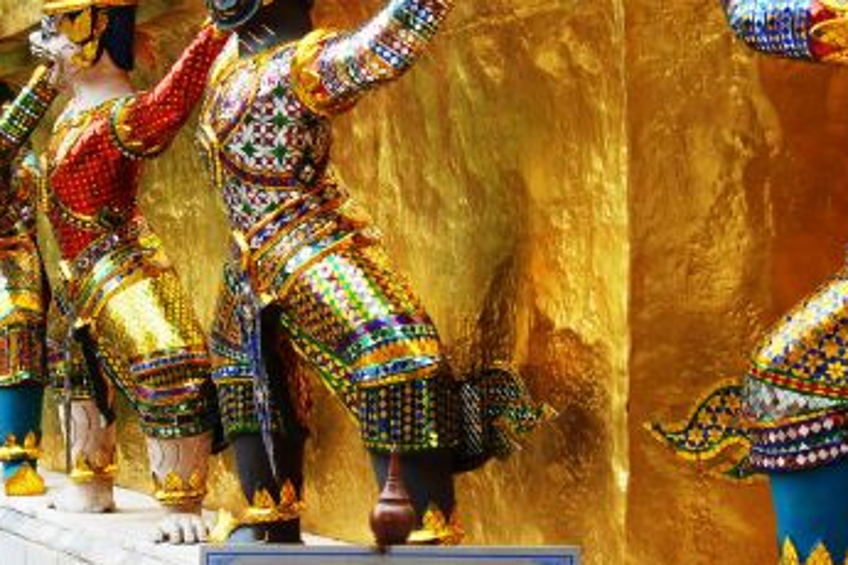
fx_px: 2332
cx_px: 467
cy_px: 96
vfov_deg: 13.7
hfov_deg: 20.6
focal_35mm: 99
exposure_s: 1/125
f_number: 5.6
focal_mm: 38
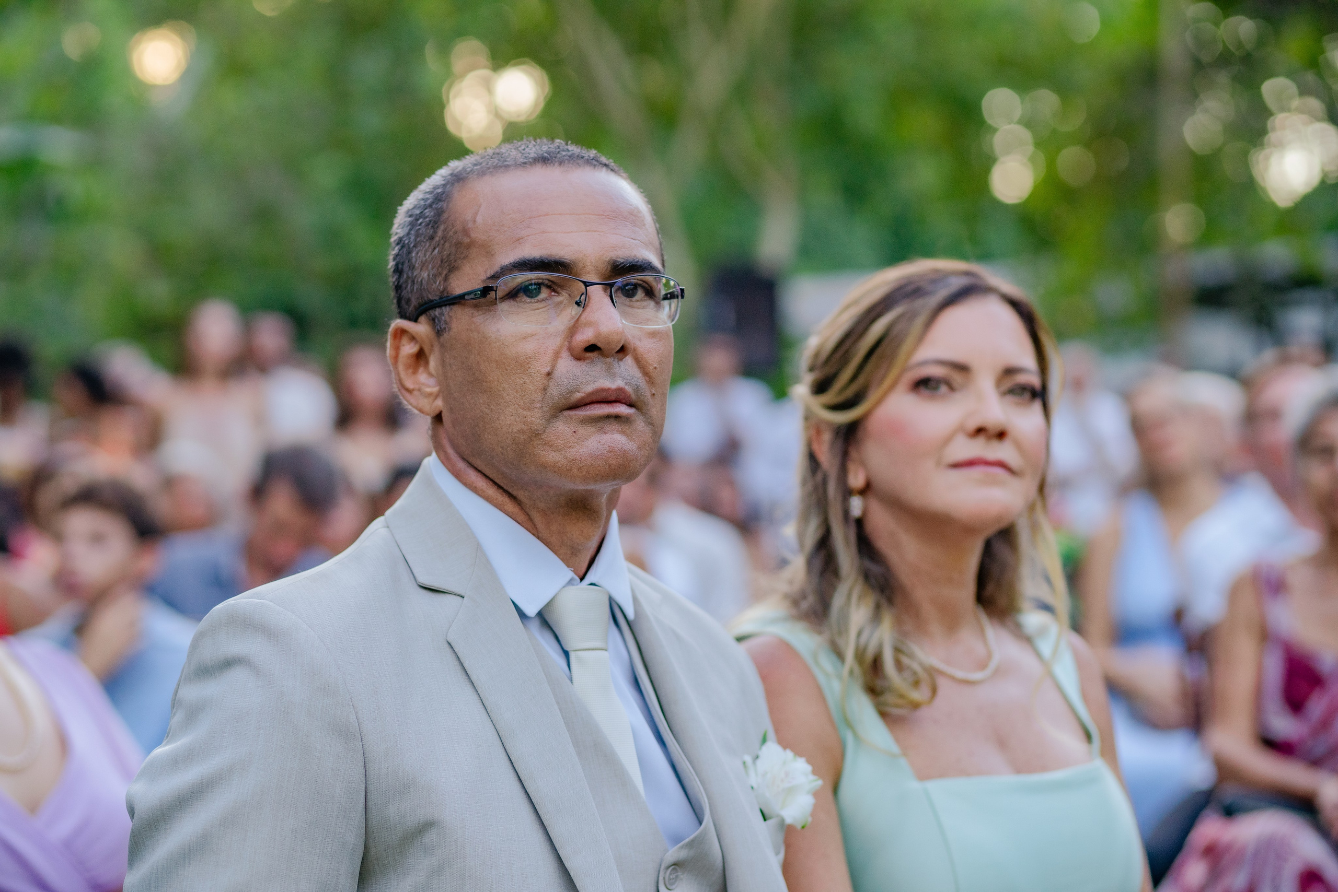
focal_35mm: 85
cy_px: 446
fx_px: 3160
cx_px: 669
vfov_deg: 16.1
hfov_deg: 23.9
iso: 1600
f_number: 3.2
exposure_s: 1/800
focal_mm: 85
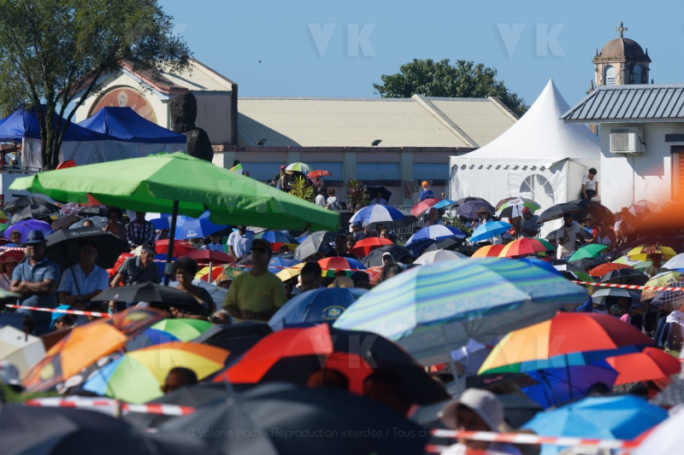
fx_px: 4274
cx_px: 342
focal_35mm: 225
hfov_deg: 9.2
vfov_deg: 6.1
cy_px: 228
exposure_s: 1/2500
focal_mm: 150
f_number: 5.6
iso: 250
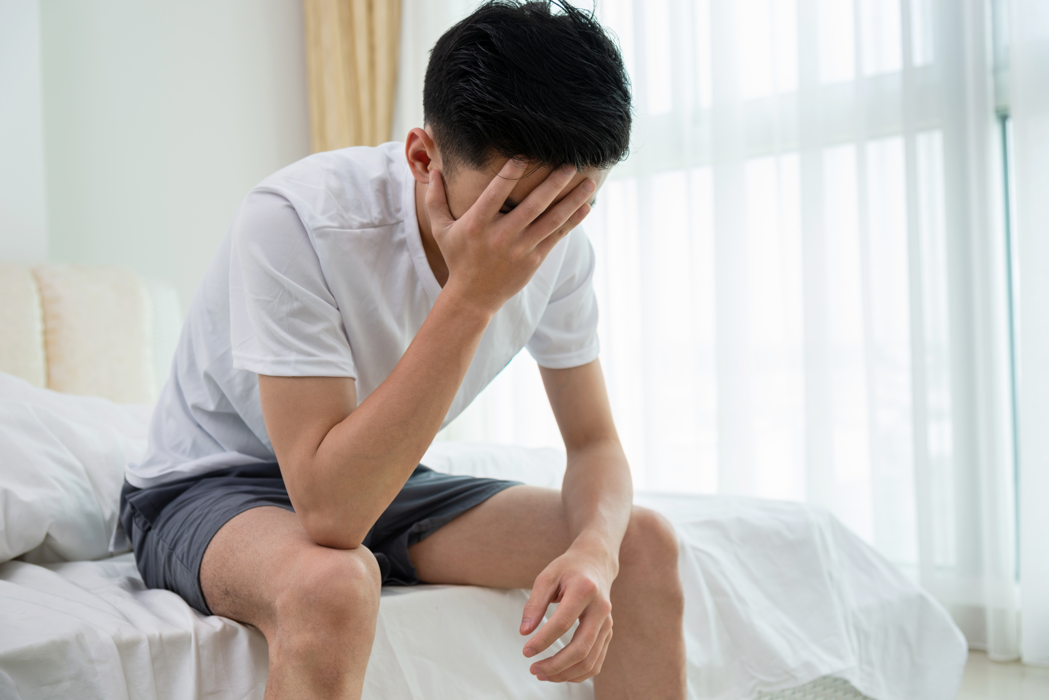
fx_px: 1399
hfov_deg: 41.1
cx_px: 524
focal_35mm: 48
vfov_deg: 28.1
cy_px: 350
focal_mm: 48
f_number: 4.5
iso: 100
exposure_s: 1/60
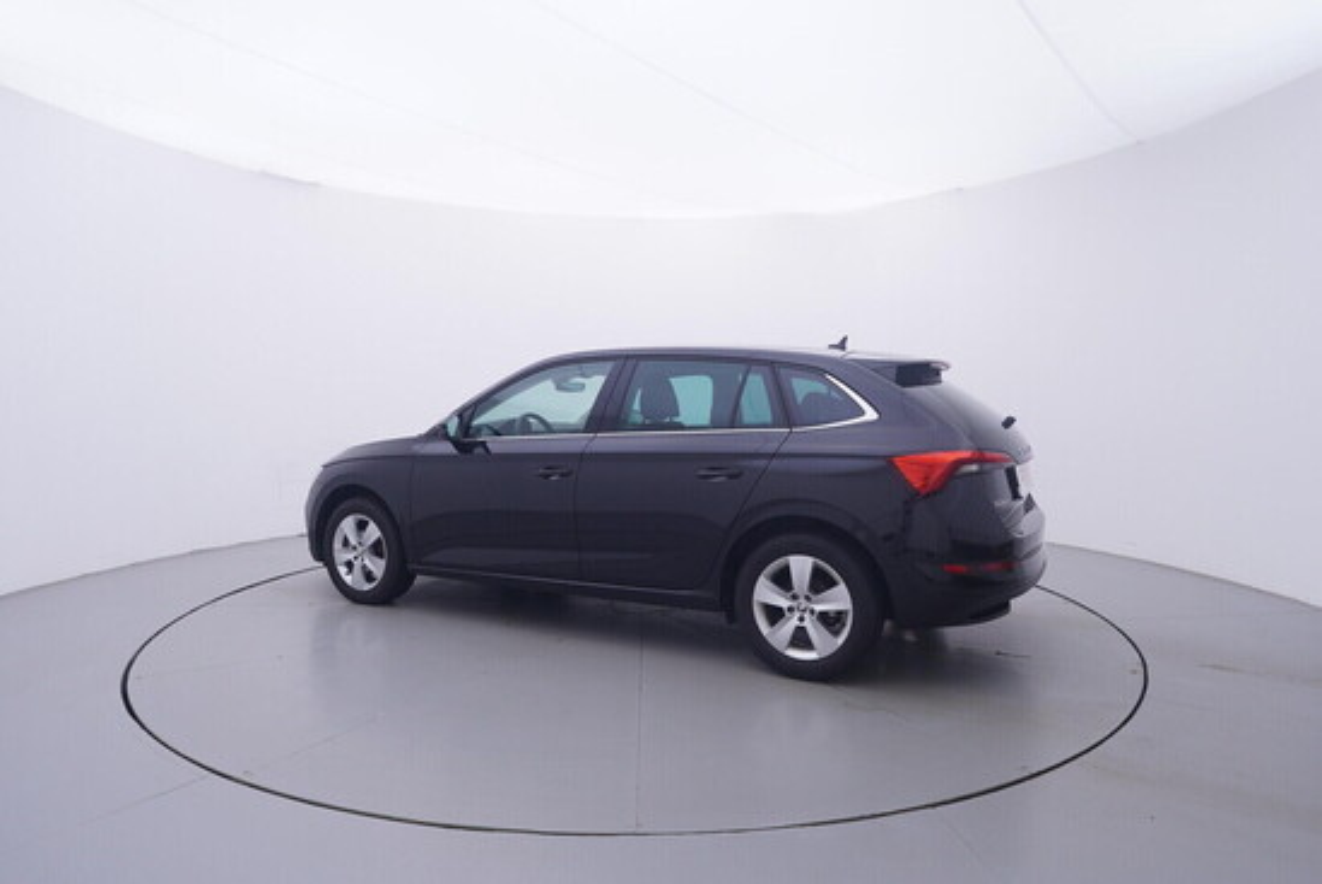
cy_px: 442
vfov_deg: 56.2
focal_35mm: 22
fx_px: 827
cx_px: 661
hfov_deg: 77.3
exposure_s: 1/80
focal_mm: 15
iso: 200
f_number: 5
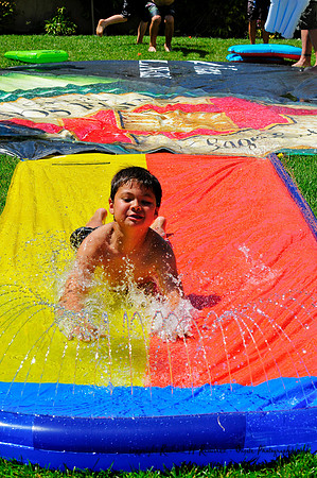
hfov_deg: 13.0
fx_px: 1390
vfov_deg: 19.5
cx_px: 158
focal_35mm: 105
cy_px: 239
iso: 400
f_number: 10
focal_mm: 70
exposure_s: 1/640
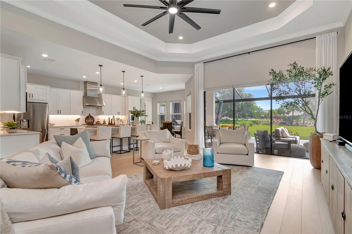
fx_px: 161
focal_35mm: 16
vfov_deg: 72.0
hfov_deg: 95.0
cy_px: 117
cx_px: 176
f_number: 6.3
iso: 800
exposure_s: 1/200
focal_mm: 11
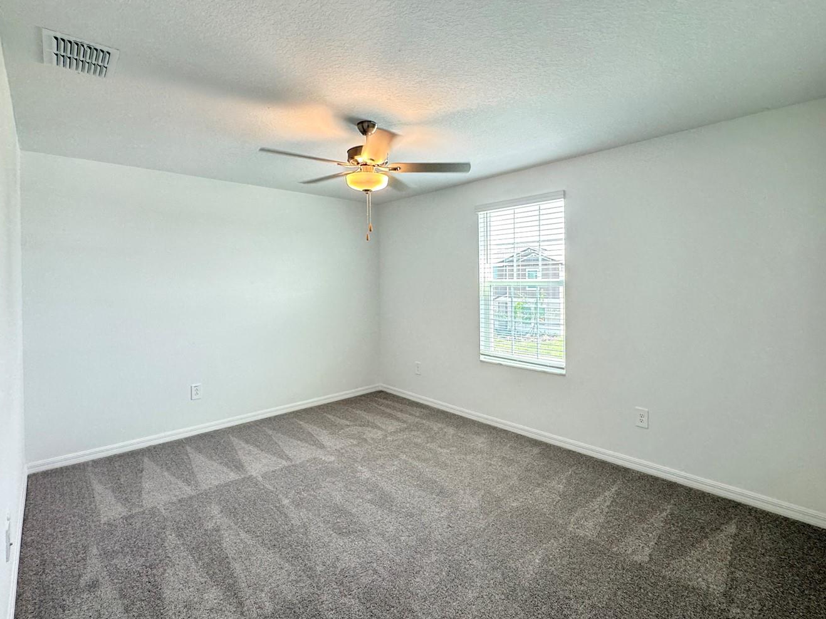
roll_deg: +0.2
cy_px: 283
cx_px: 417
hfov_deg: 91.0
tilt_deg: -0.9
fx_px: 406
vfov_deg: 74.6
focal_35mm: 17
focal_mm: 2.22
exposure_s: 1/120
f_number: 2.2
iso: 200
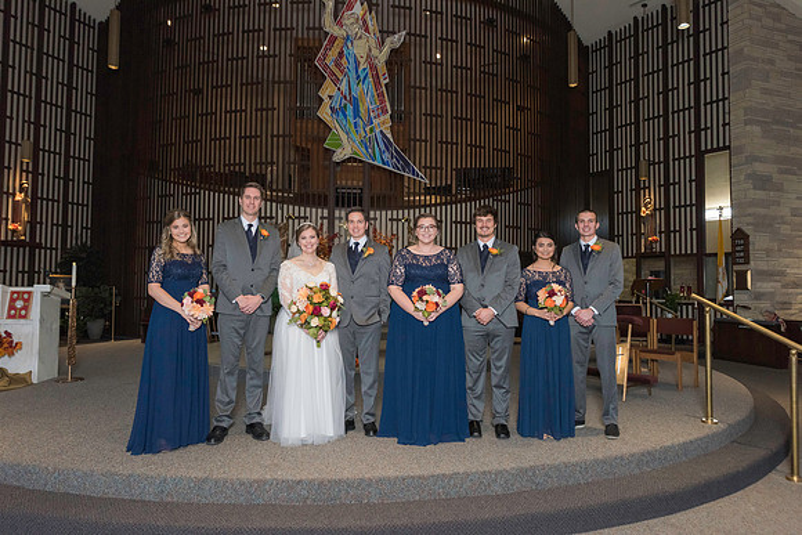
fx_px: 535
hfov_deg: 73.7
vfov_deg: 53.2
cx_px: 401
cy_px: 268
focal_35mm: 24
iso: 1250
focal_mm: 24
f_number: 6.3
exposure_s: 1/160
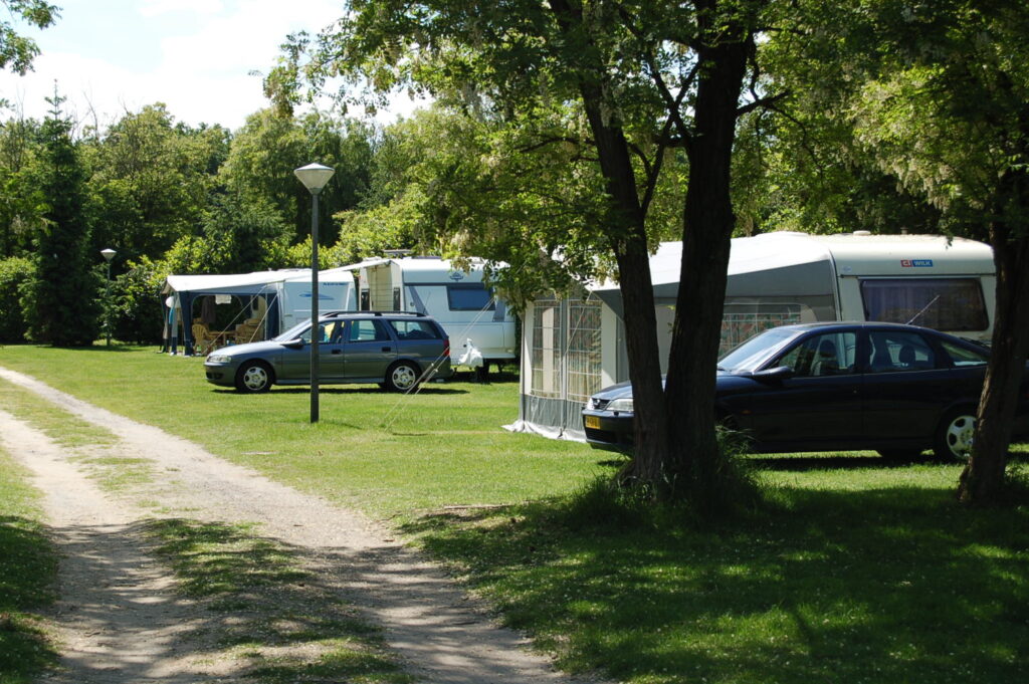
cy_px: 342
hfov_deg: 26.0
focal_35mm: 78
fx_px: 2228
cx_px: 514
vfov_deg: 17.5
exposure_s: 1/250
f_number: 8
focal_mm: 52
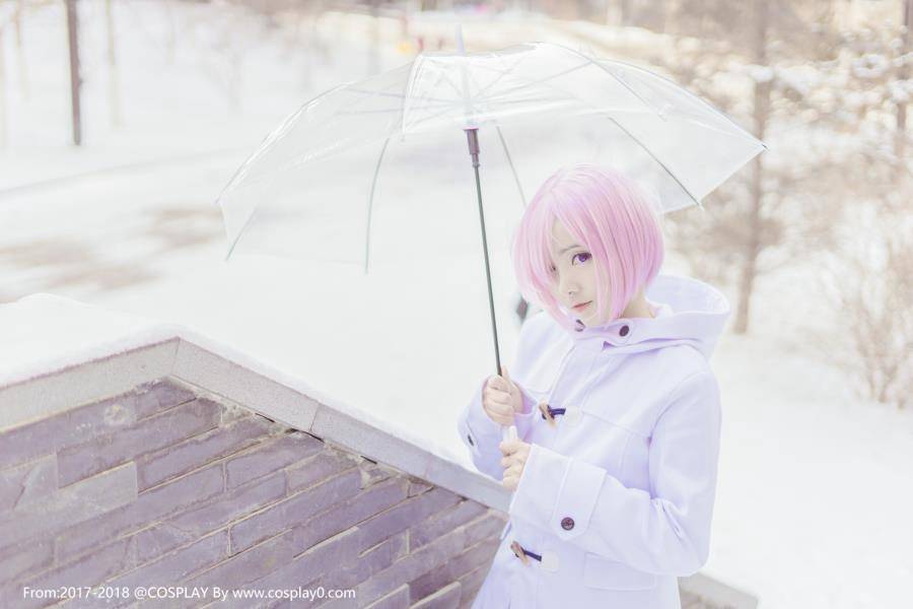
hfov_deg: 39.6
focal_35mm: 50
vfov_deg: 27.0
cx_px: 456
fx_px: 1268
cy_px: 304
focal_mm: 50
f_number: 2
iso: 100
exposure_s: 1/2000
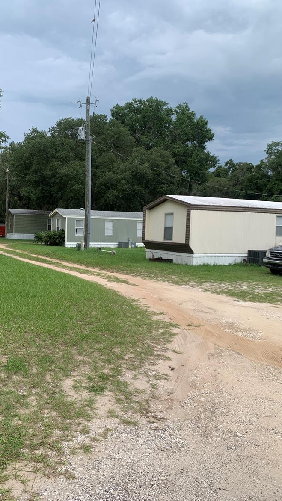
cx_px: 103
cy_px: 246
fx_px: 386
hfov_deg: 39.9
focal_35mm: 29
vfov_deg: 66.1
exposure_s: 1/962
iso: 25
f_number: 1.8
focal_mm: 4.25
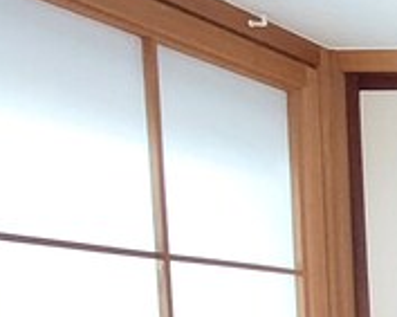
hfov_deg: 14.2
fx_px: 809
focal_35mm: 69
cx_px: 1005
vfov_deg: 20.2
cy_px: 414
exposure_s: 1/60
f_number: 2.2
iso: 320
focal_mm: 1.74
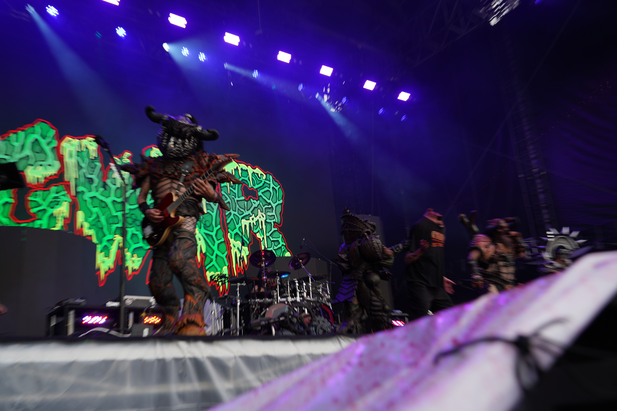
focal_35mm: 36
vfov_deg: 36.9
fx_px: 617
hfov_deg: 53.1
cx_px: 308
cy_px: 206
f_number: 5
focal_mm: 36
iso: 100
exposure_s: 1/80
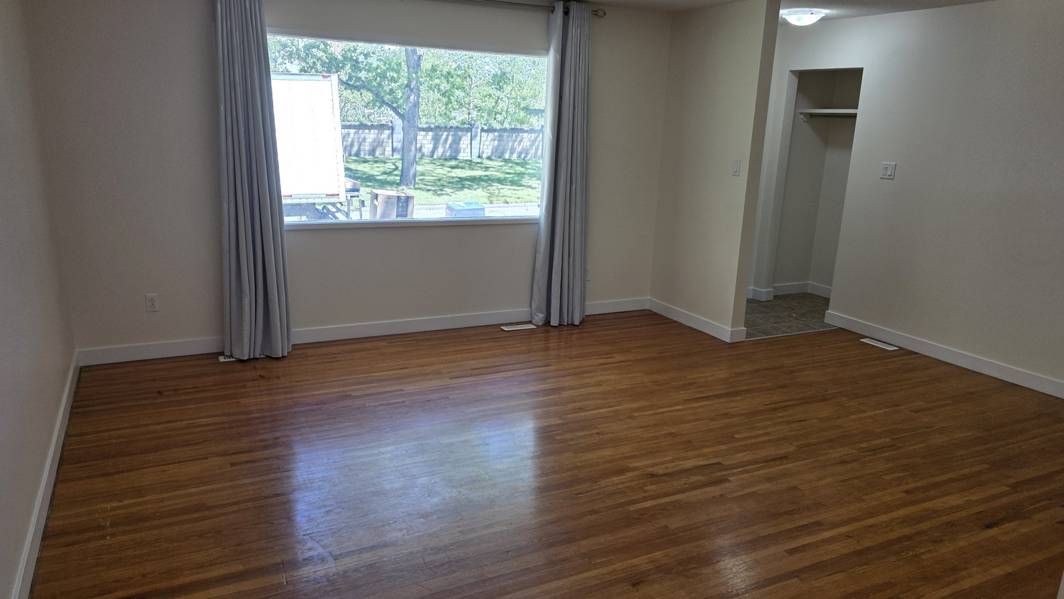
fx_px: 734
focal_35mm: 26
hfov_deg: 71.9
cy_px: 311
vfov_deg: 44.4
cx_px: 526
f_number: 1.7
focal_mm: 6.3
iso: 50
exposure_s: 1/180
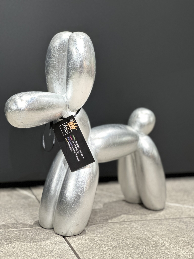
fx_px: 575
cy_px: 130
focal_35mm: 77
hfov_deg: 19.1
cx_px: 97
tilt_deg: -8.8
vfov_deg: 25.3
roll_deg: -1.9
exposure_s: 1/33
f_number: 2.8
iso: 160
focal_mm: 9
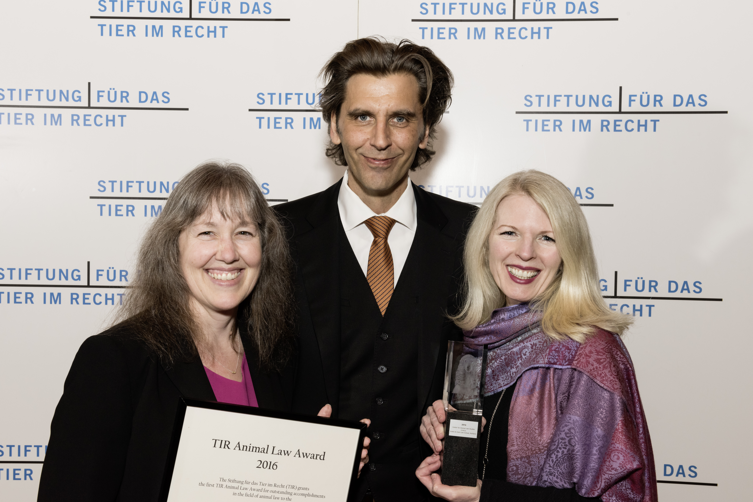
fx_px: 795
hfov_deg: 50.7
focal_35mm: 38
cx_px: 376
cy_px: 251
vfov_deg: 35.1
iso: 1000
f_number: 11
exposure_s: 1/60
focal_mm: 38
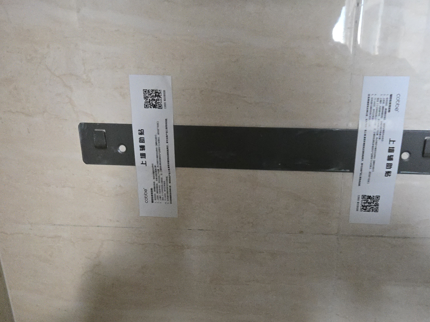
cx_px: 249
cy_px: 213
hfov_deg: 58.1
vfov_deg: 44.8
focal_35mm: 31
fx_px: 385
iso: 1250
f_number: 1.8
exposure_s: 1/100
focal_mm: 5.4
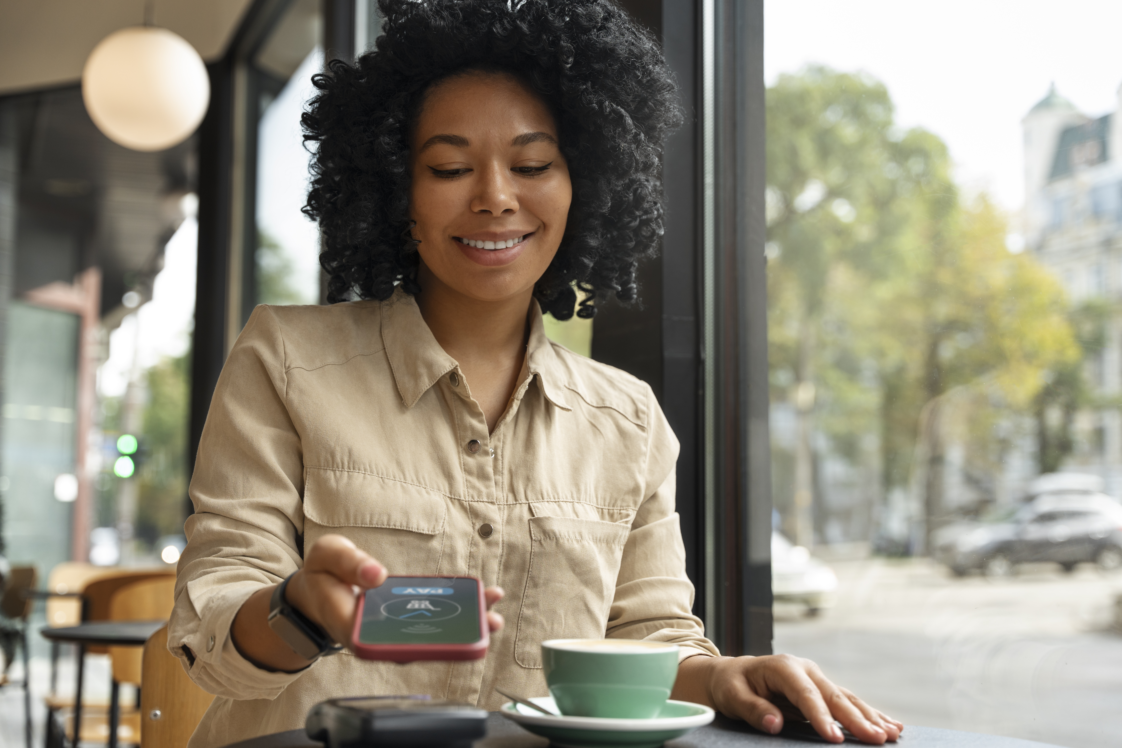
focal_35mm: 51
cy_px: 374
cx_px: 561
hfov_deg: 38.8
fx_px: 1592
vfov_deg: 26.4
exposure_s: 1/320
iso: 500
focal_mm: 51.1
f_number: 3.5
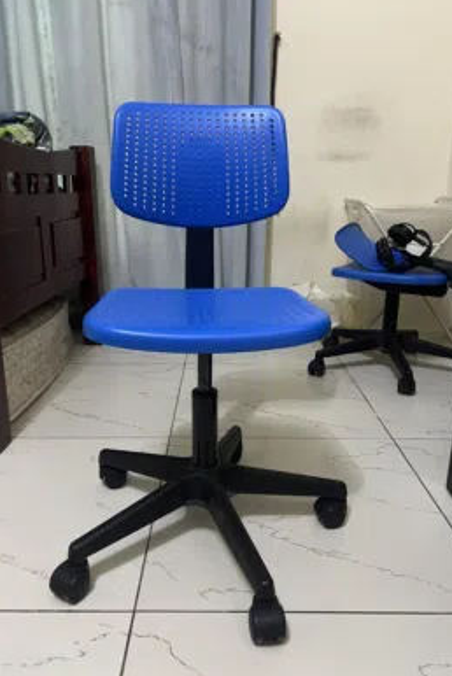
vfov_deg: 65.4
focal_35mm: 28
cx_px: 219
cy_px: 329
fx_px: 526
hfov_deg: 46.5
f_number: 1.5
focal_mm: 5.7
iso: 500
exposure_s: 1/33
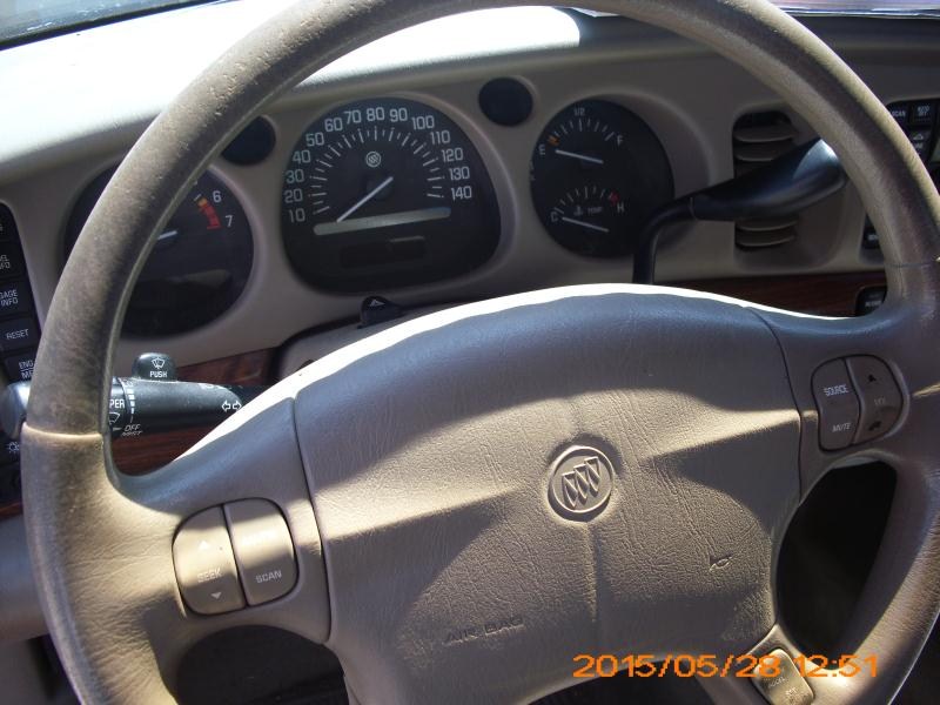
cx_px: 470
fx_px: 978
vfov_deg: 39.7
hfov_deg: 51.4
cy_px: 352
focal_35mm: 36
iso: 80
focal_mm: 6.3
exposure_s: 1/160
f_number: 3.1
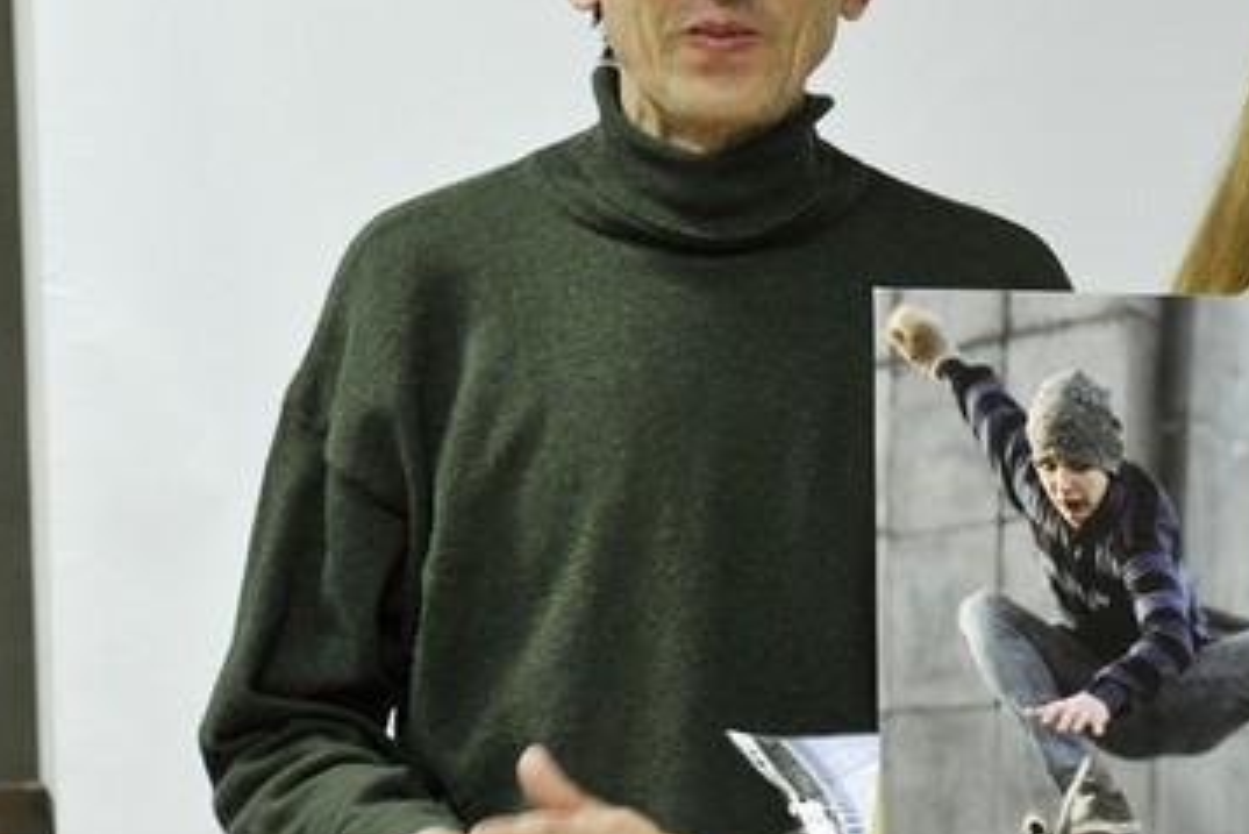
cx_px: 464
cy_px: 370
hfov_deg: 11.7
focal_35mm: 176
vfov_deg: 7.8
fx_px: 6108
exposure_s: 1/80
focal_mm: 70
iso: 1000
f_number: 4
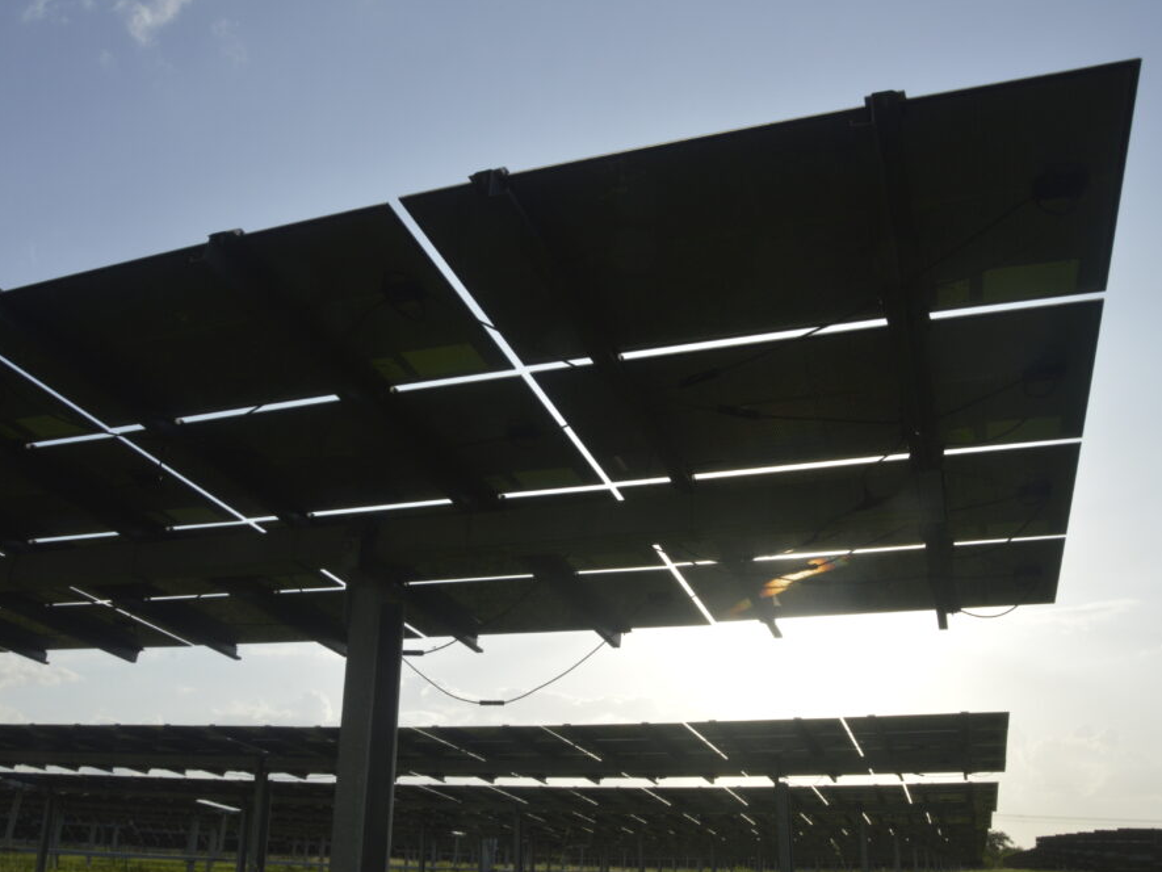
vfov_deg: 46.8
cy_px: 442
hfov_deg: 59.9
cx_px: 562
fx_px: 1007
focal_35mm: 30
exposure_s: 1/250
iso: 400
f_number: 22
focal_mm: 18
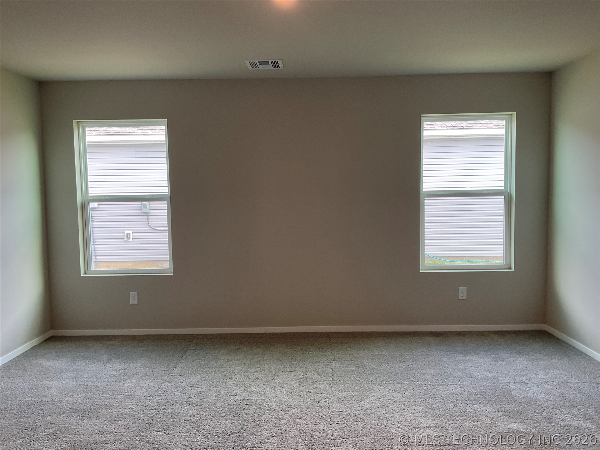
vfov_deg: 48.2
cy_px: 225
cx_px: 300
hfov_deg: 61.7
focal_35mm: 29
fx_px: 503
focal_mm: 3
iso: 40
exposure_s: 1/60
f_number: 1.8
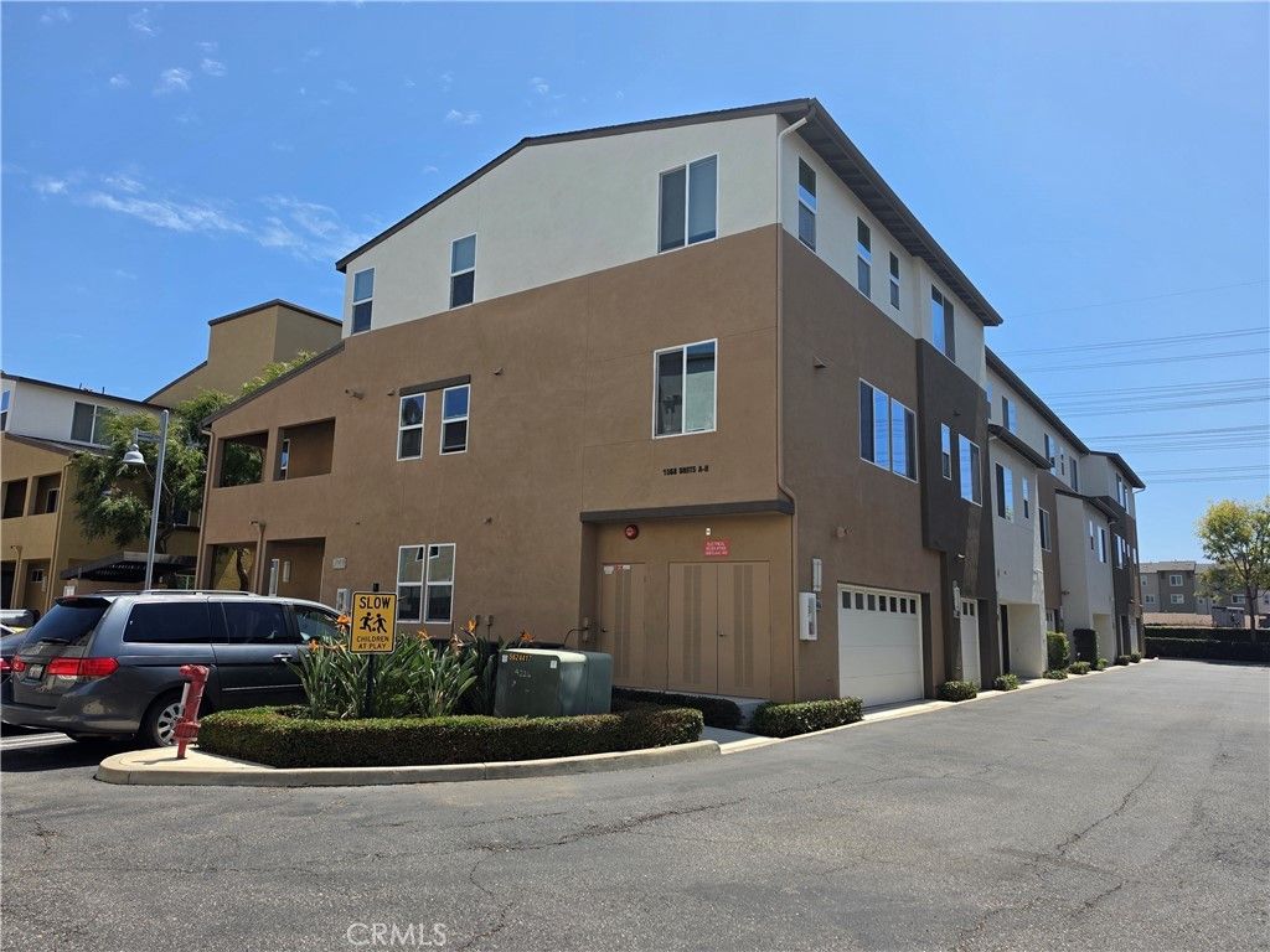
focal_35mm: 23
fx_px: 844
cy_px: 476
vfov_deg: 58.9
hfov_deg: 73.9
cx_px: 635
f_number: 1.4
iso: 64
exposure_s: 1/5955
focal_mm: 6.5
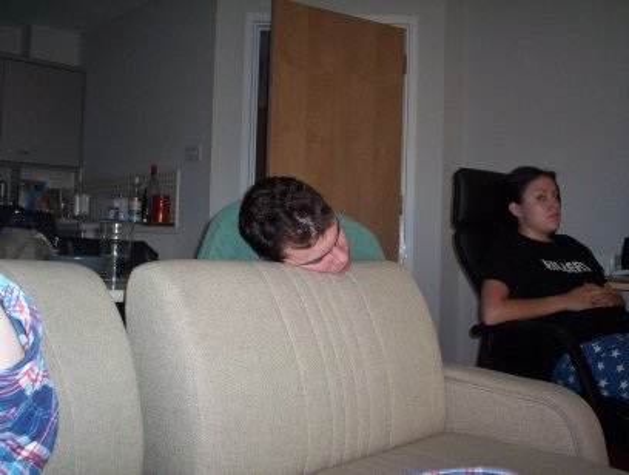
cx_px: 314
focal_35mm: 38
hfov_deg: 48.9
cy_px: 238
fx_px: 692
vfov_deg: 37.9
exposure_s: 1/60
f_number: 4.5
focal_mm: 4.99
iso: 140
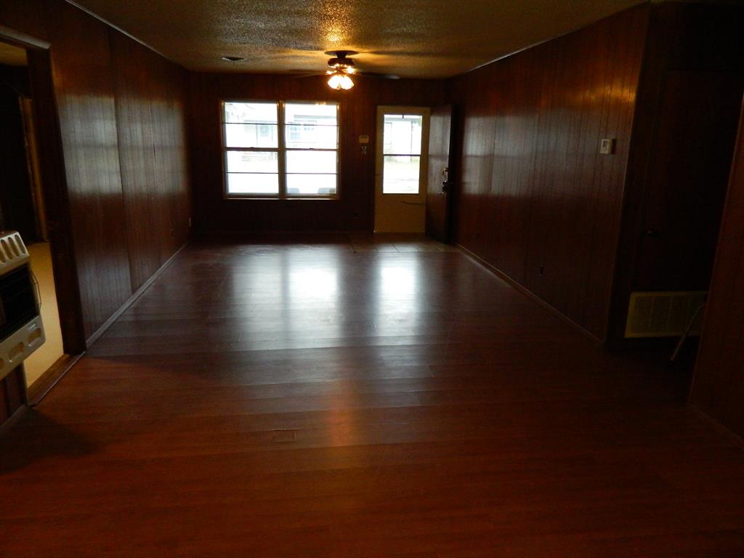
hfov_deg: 69.4
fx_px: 537
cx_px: 372
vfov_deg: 54.9
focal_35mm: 25
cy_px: 279
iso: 400
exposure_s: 1/25
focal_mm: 4.5
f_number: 3.1
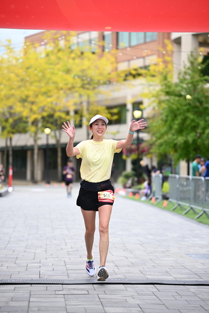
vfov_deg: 17.8
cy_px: 156
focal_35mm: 115
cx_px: 104
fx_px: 1001
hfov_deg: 11.9
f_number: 2.8
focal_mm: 115
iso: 640
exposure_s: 1/2000
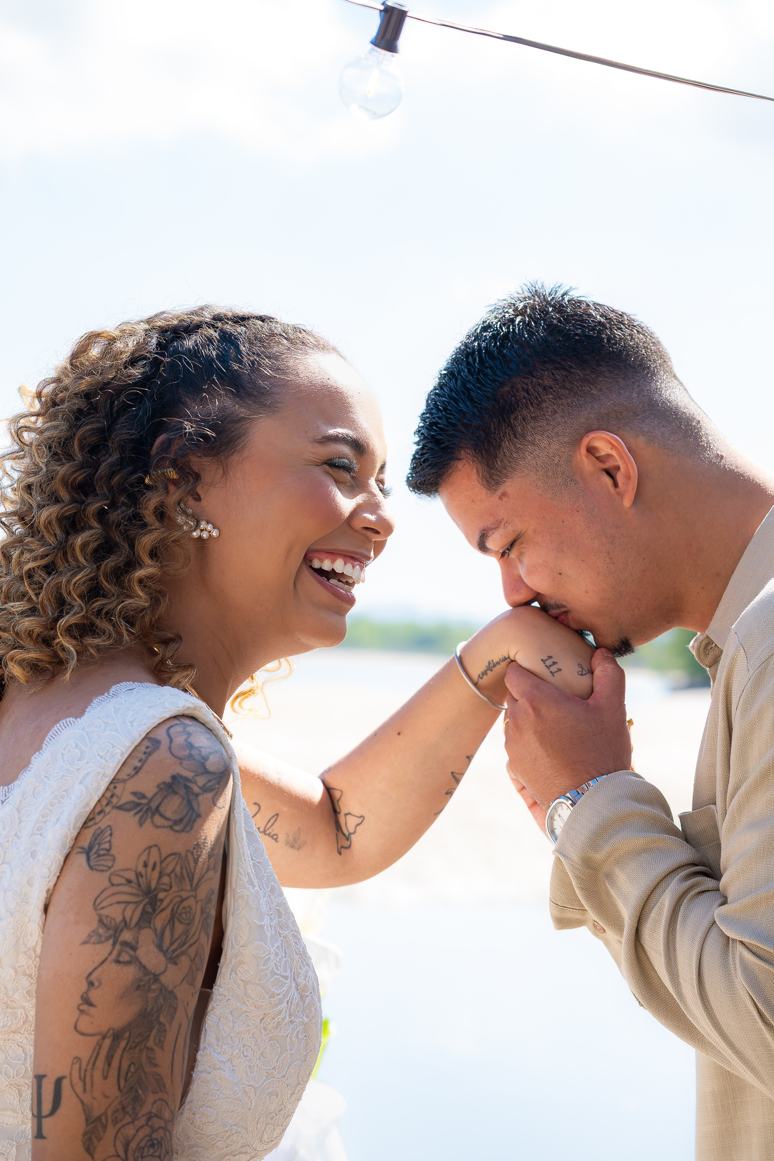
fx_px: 2709
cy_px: 580
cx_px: 387
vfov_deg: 24.2
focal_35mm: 84
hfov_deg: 16.3
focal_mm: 56
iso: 160
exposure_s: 1/800
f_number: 3.5
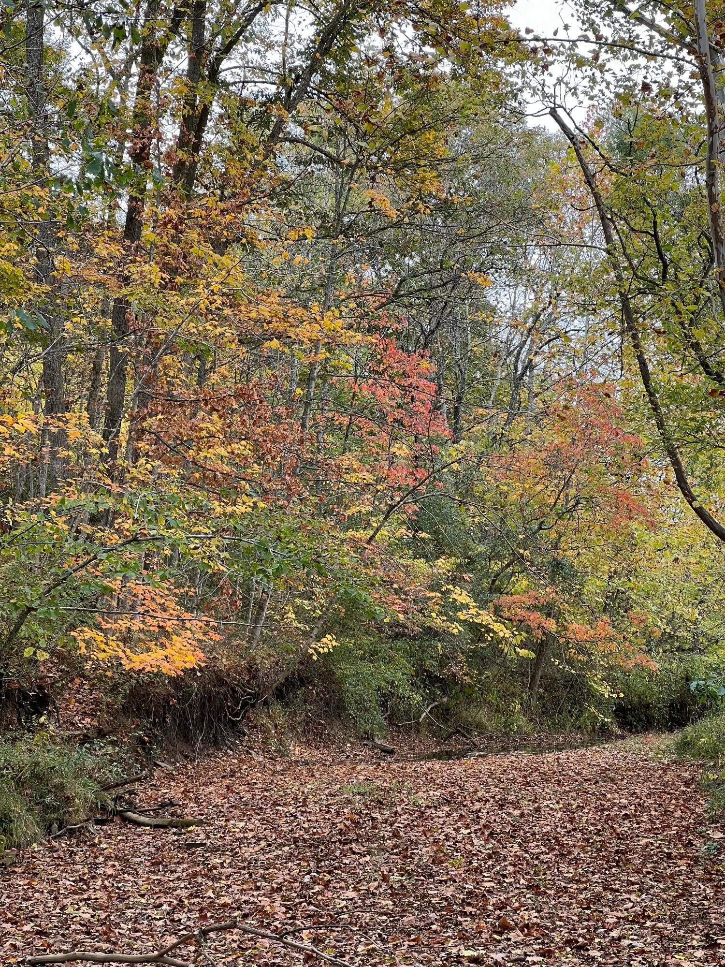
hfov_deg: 19.1
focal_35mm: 77
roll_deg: +0.3
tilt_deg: +6.7
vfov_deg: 25.3
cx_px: 362
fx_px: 2150
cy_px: 484
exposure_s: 1/99
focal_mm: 9
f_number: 2.8
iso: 32
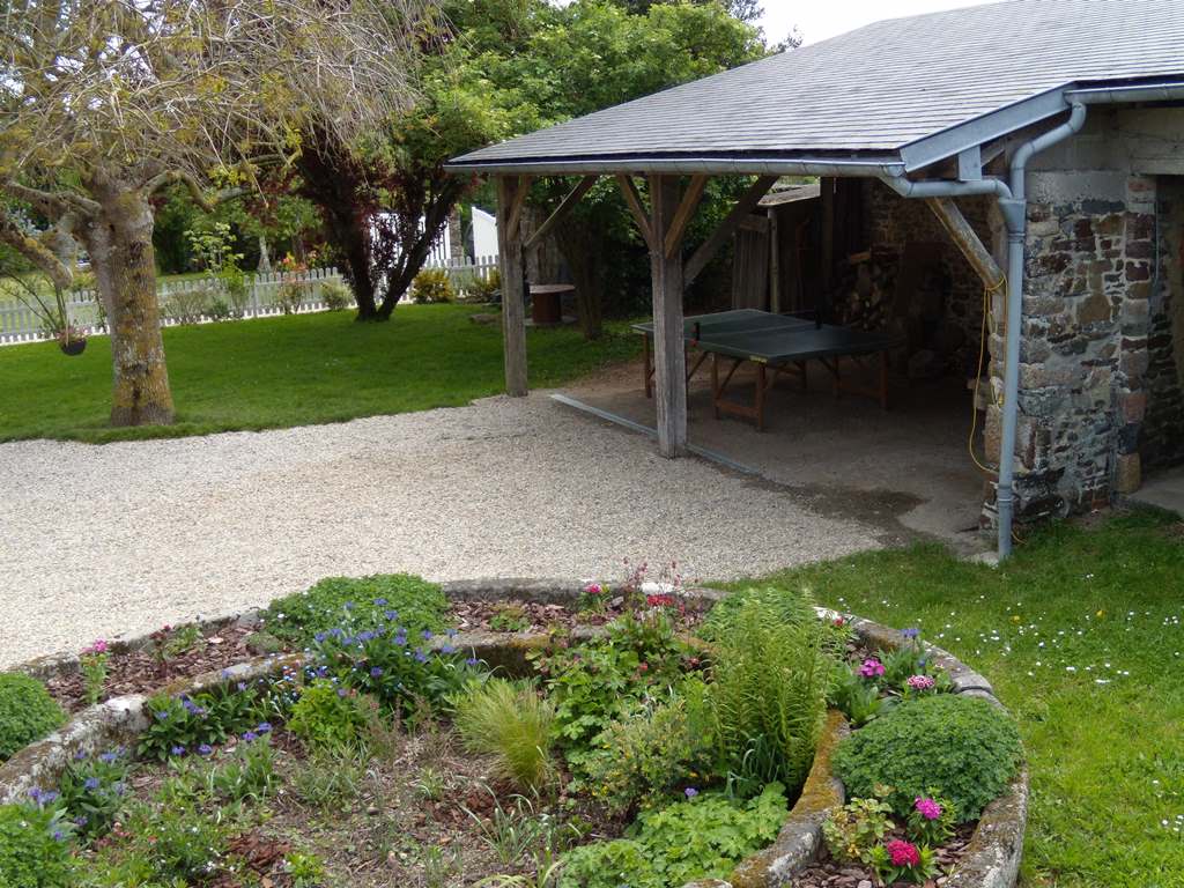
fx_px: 1231
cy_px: 444
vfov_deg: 39.7
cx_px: 592
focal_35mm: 36
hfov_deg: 51.4
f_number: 3.6
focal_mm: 6.4
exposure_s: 1/320
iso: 80
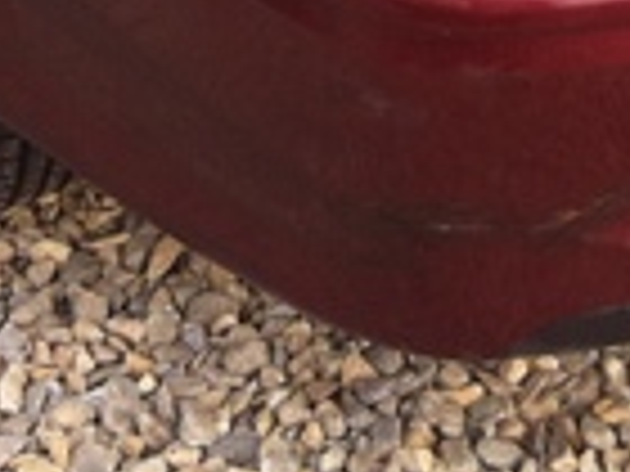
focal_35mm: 160
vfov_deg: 8.6
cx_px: 486
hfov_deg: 12.3
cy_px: -566
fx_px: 2912
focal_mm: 3.85
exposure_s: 1/190
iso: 80
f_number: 2.8
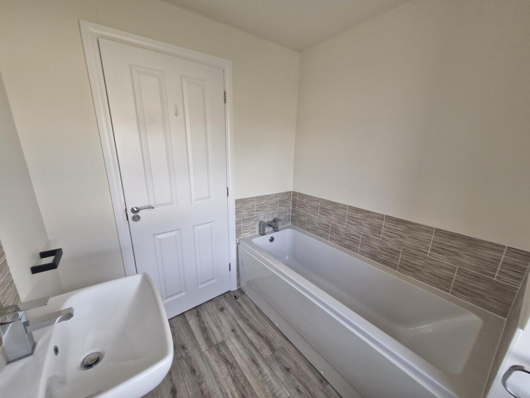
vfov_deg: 89.9
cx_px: 265
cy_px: 199
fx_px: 199
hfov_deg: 106.2
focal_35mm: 13
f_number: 2.2
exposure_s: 1/100
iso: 80
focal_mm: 1.74
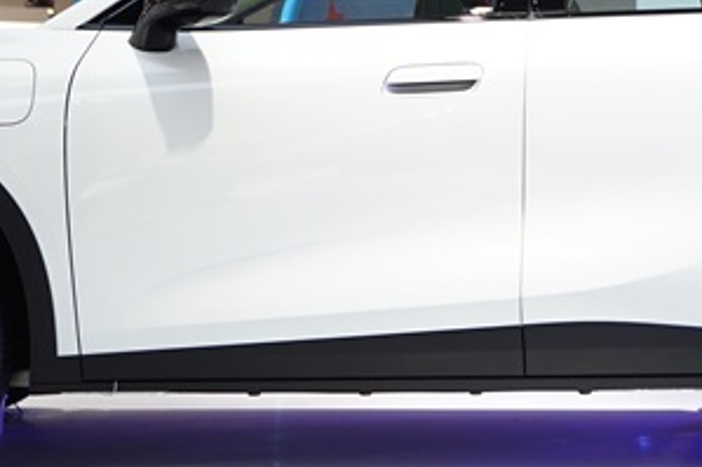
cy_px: 9
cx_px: 362
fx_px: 1715
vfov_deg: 15.3
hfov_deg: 23.1
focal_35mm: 88
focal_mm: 31
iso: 320
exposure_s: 1/125
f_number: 2.8
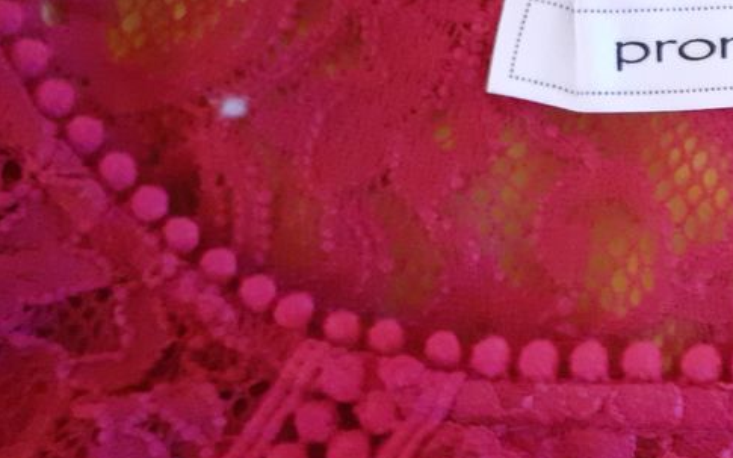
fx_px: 1178
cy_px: 201
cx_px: 704
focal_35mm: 59
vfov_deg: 22.0
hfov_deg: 32.3
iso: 500
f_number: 1.9
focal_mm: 3.6
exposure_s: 1/25
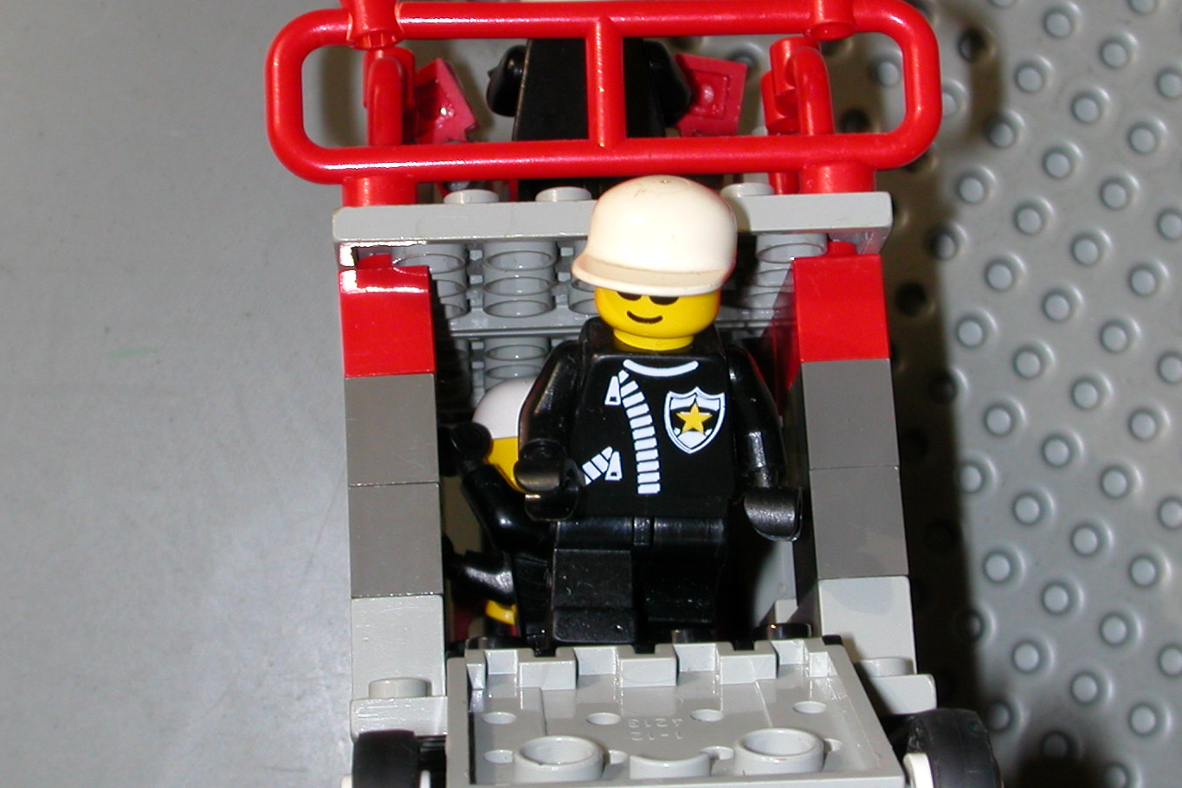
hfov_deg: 26.0
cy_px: 415
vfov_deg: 17.5
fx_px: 2561
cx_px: 597
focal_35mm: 78
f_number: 5.9
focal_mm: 9.7
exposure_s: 1/30
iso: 100
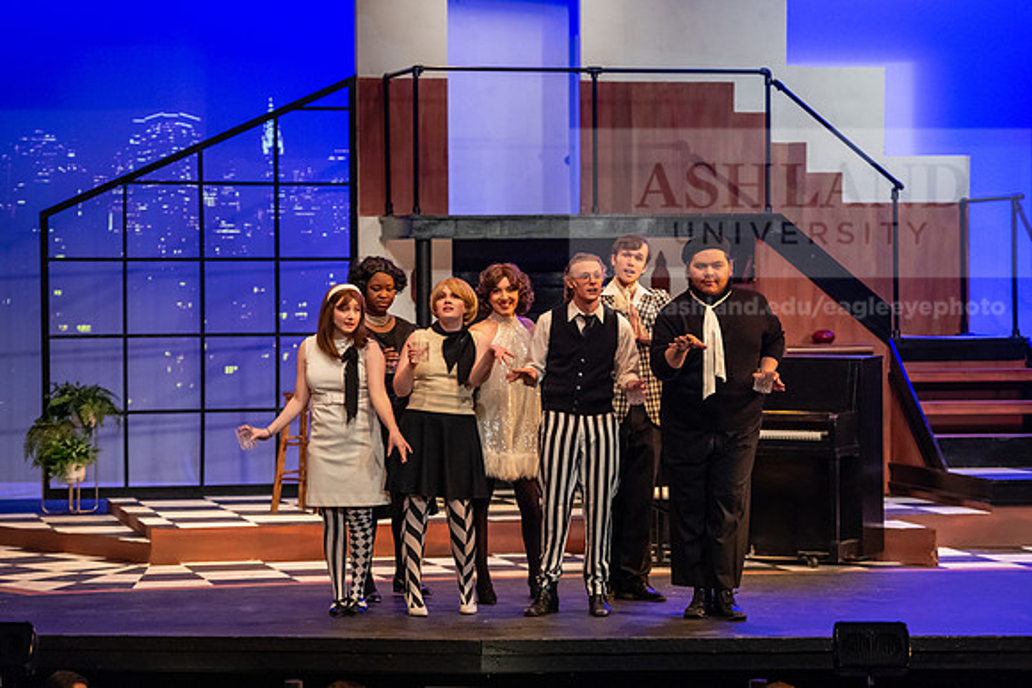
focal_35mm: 112
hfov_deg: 18.3
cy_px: 344
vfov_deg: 12.2
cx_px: 516
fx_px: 3211
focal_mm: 112
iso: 3200
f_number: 3.2
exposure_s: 1/200
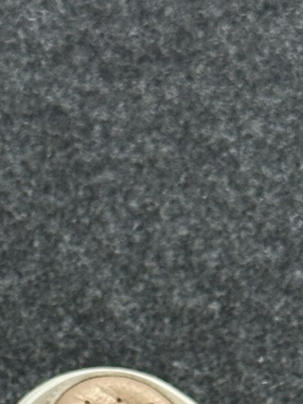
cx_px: -52
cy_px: 810
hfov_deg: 7.2
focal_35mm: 204
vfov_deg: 9.1
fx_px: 2379
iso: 200
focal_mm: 6.86
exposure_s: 1/33
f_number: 1.78
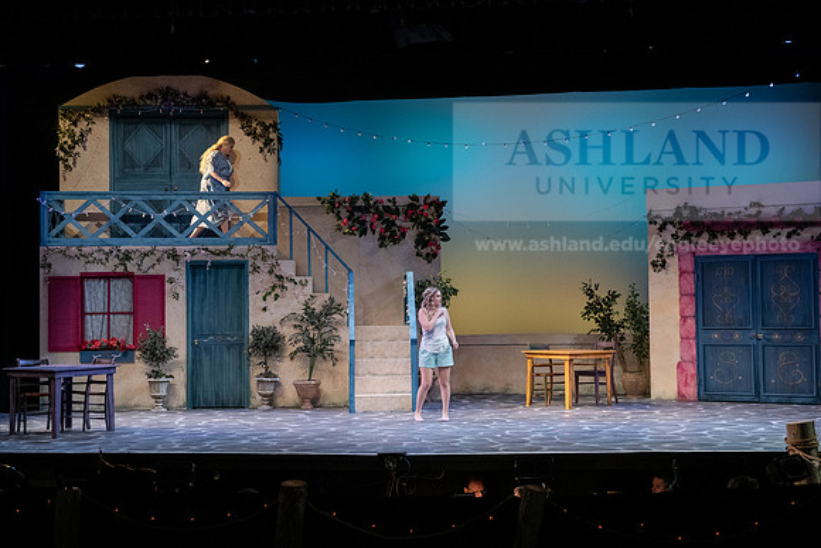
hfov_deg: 35.6
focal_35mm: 56
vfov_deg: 24.2
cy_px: 274
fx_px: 1277
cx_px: 410
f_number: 3.5
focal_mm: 56
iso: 3200
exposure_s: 1/320
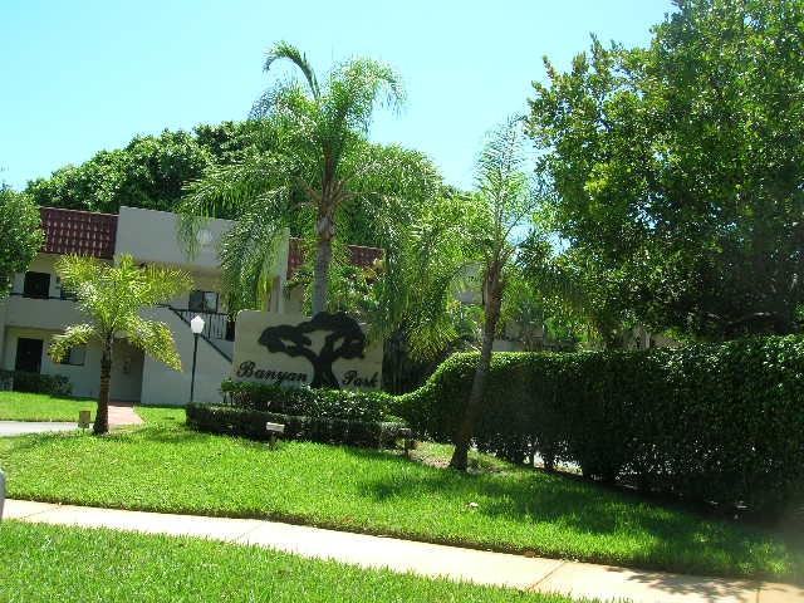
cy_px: 302
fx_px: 790
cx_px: 402
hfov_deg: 54.0
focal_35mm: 34
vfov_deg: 41.8
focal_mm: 5.7
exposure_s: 1/142
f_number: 4.9
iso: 50
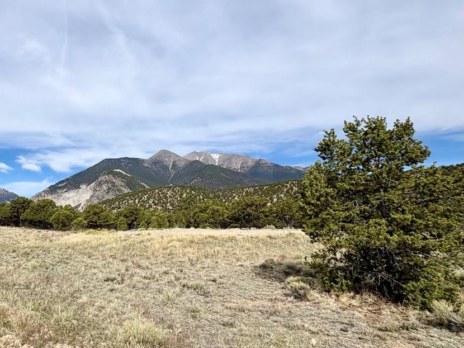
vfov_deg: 50.8
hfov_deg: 62.6
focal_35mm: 27
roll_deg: +1.7
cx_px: 132
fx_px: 362
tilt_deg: +16.4
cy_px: 128
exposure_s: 1/3106
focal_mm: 2.22
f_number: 2.2
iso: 50
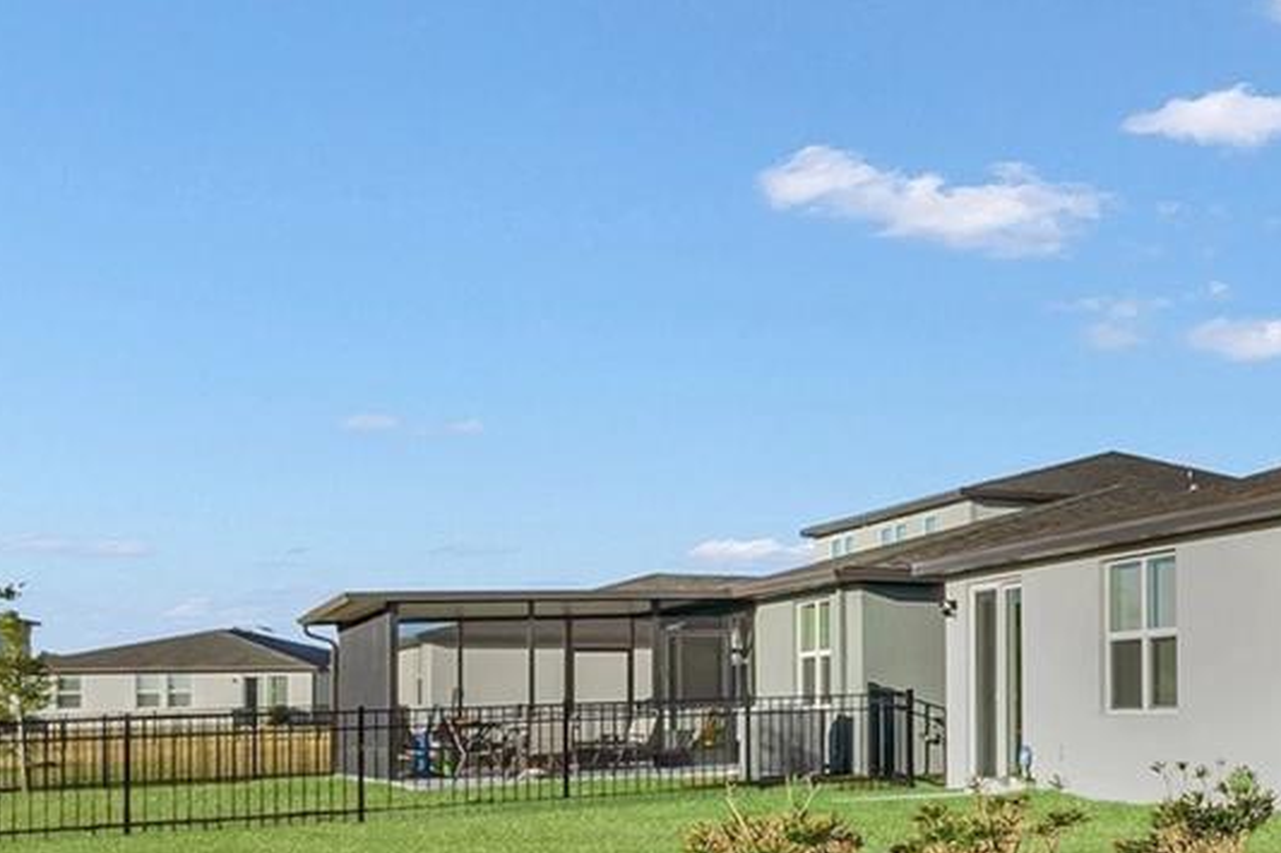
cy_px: 620
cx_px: 1829
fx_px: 1761
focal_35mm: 50
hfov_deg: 28.8
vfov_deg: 26.9
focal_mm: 11
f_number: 16
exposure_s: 1/200
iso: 100
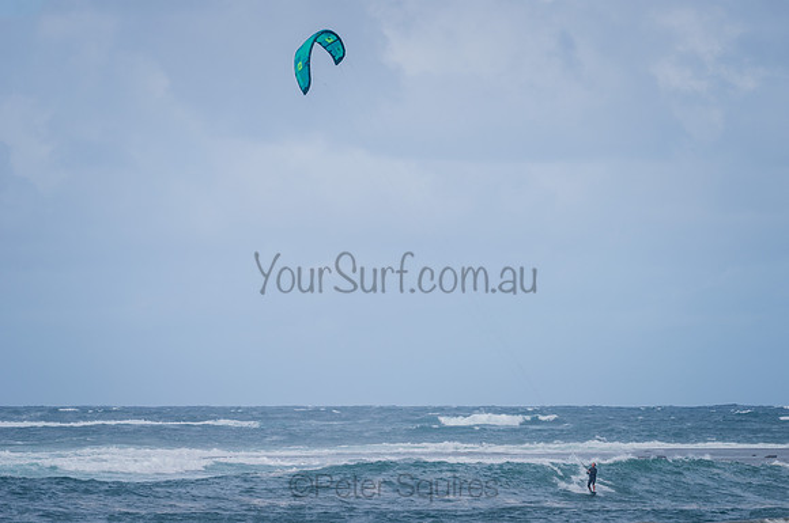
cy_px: 273
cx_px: 433
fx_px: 8007
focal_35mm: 366
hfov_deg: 5.6
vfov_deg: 3.7
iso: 64
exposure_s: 1/1000
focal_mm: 330
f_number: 5.6
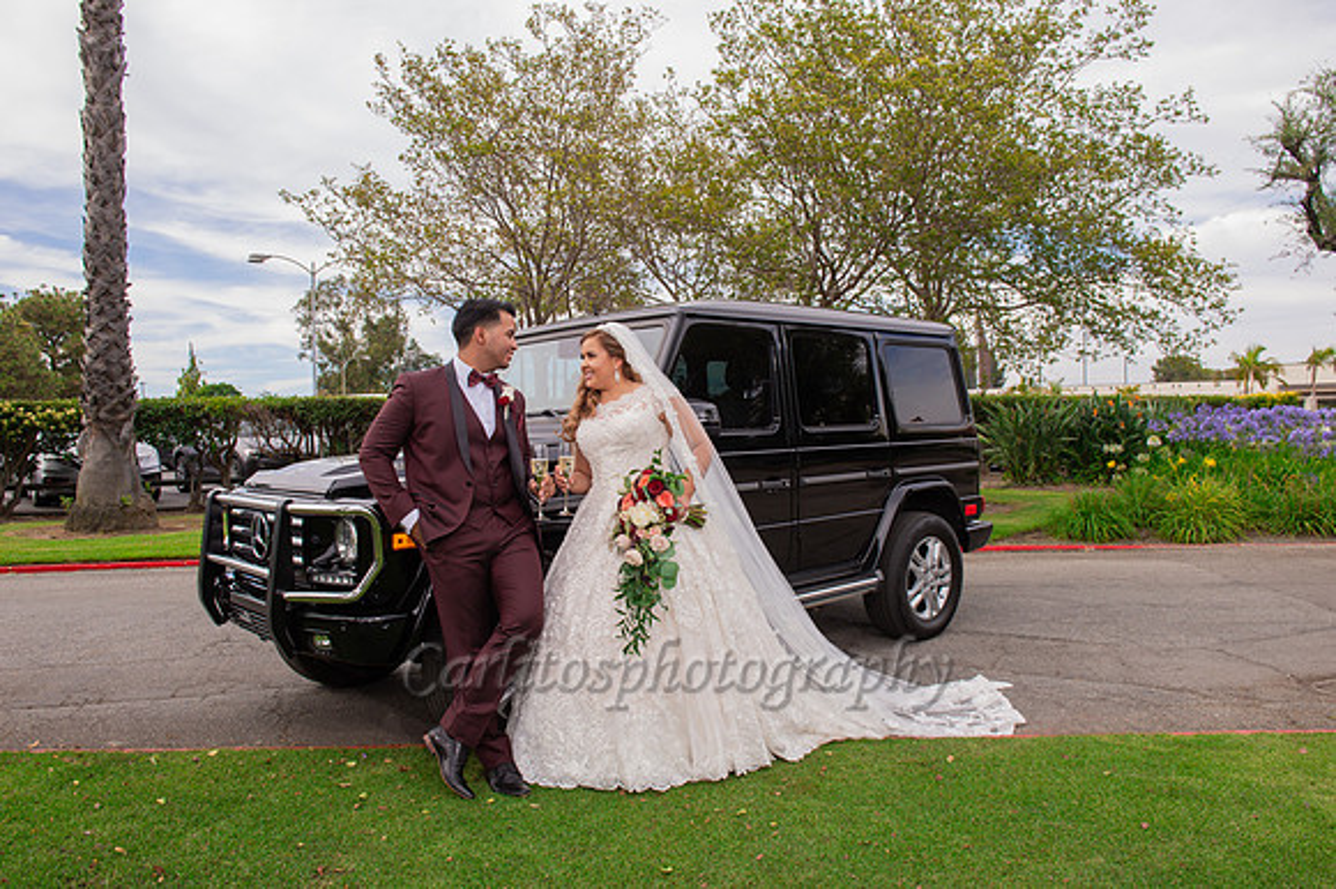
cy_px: 444
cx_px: 668
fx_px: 964
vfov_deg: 49.5
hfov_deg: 69.4
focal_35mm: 26
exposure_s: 1/250
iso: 400
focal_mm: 26
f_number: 8
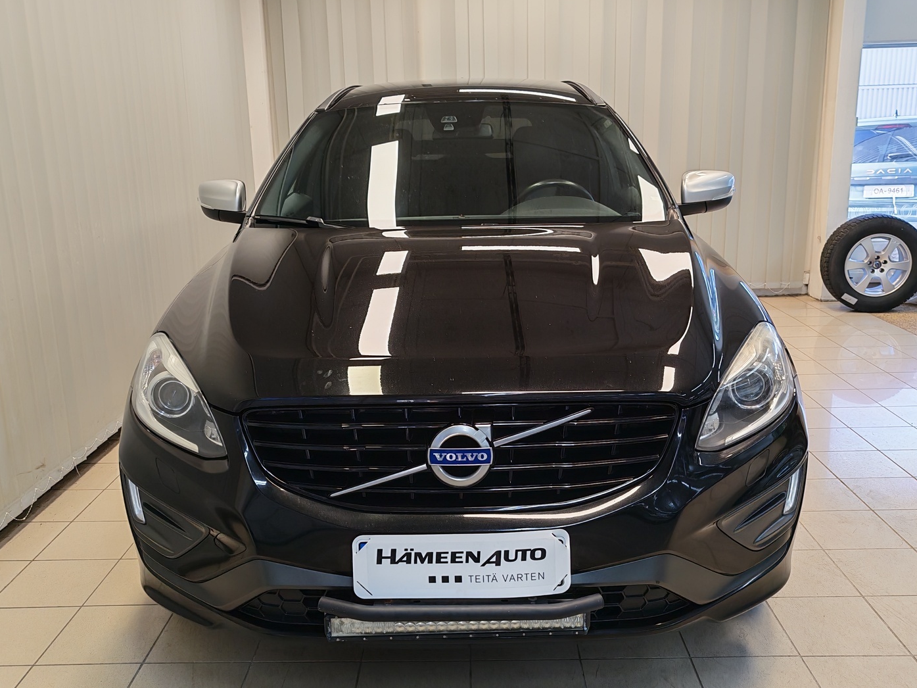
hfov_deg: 56.8
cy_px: 335
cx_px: 459
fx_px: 848
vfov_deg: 44.2
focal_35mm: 32
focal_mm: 5.4
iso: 64
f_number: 1.6
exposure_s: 1/99
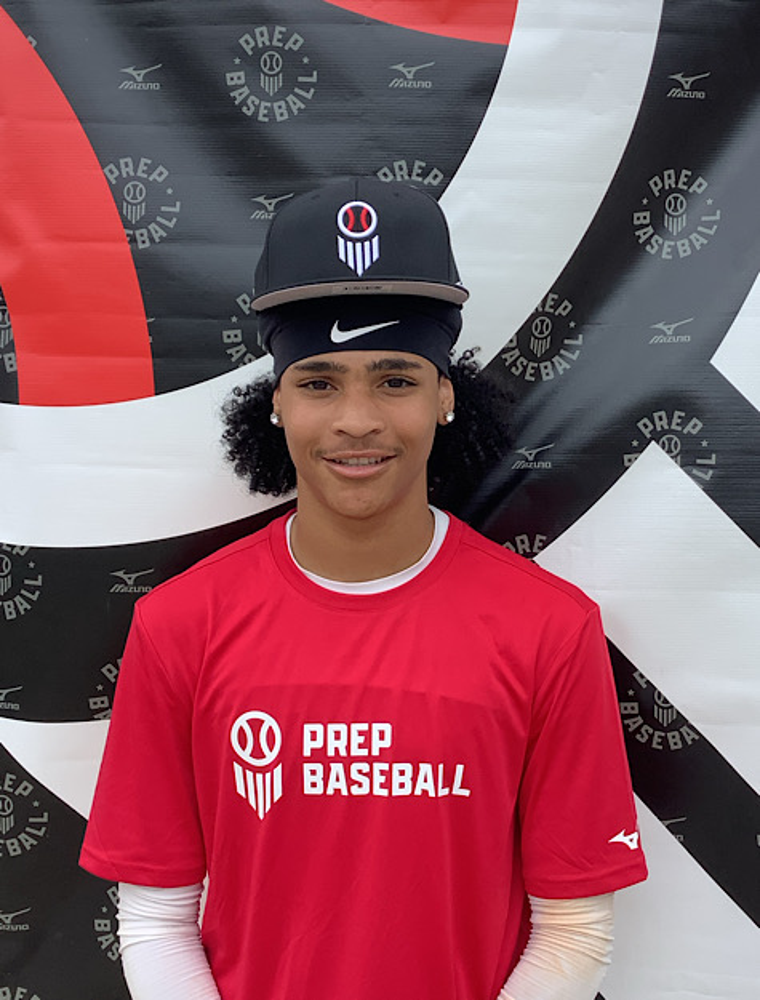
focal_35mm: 31
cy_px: 500
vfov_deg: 58.1
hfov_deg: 45.8
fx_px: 900
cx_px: 380
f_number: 2.4
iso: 25
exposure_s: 1/849
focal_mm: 3.3
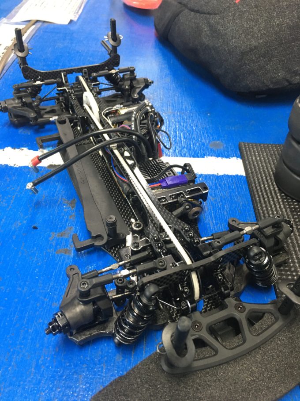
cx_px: 150
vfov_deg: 61.7
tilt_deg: -43.4
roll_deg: -0.4
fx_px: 335
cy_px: 200
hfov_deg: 48.2
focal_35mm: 29
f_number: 2.2
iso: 160
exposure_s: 1/30
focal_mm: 4.15
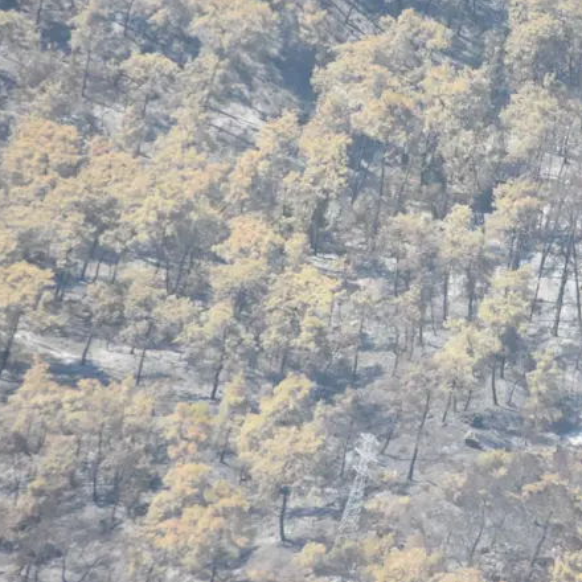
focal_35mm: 357
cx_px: 505
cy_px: 196
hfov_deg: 4.9
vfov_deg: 4.9
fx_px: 6791
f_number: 7.1
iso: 800
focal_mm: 140
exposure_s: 1/800
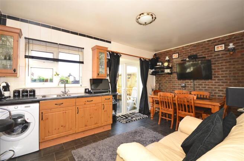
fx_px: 101
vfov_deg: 77.0
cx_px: 122
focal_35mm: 15
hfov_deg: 100.5
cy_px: 80
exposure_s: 1/80
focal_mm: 10
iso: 200
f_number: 5
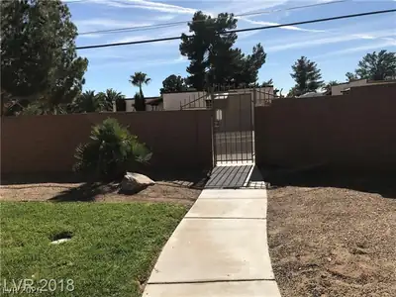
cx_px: 198
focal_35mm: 28
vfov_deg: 49.7
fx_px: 320
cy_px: 148
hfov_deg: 63.4
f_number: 1.8
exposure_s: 1/3546
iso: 20
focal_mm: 3.99
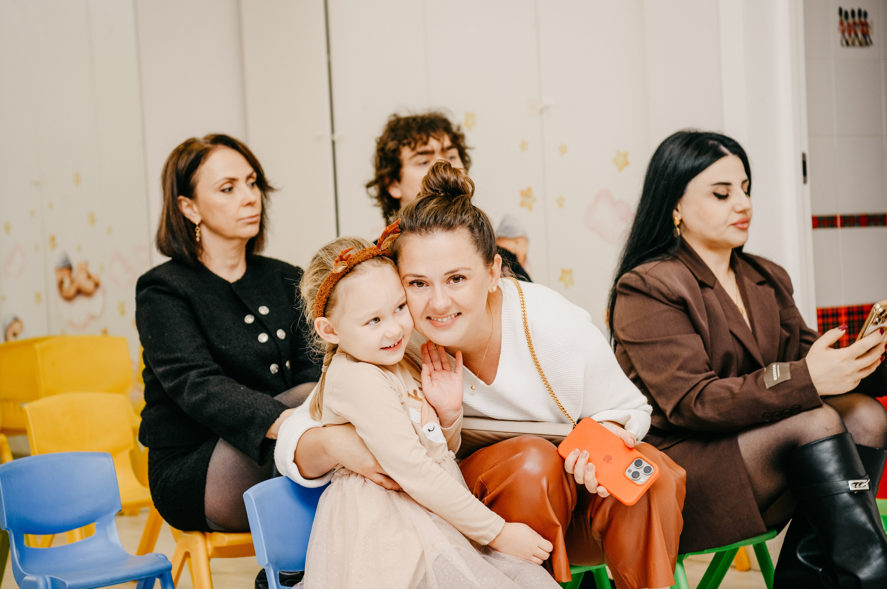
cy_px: 284
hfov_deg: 28.0
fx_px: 1778
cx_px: 430
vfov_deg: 18.8
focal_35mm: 72
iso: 320
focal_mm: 70
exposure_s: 1/160
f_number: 4
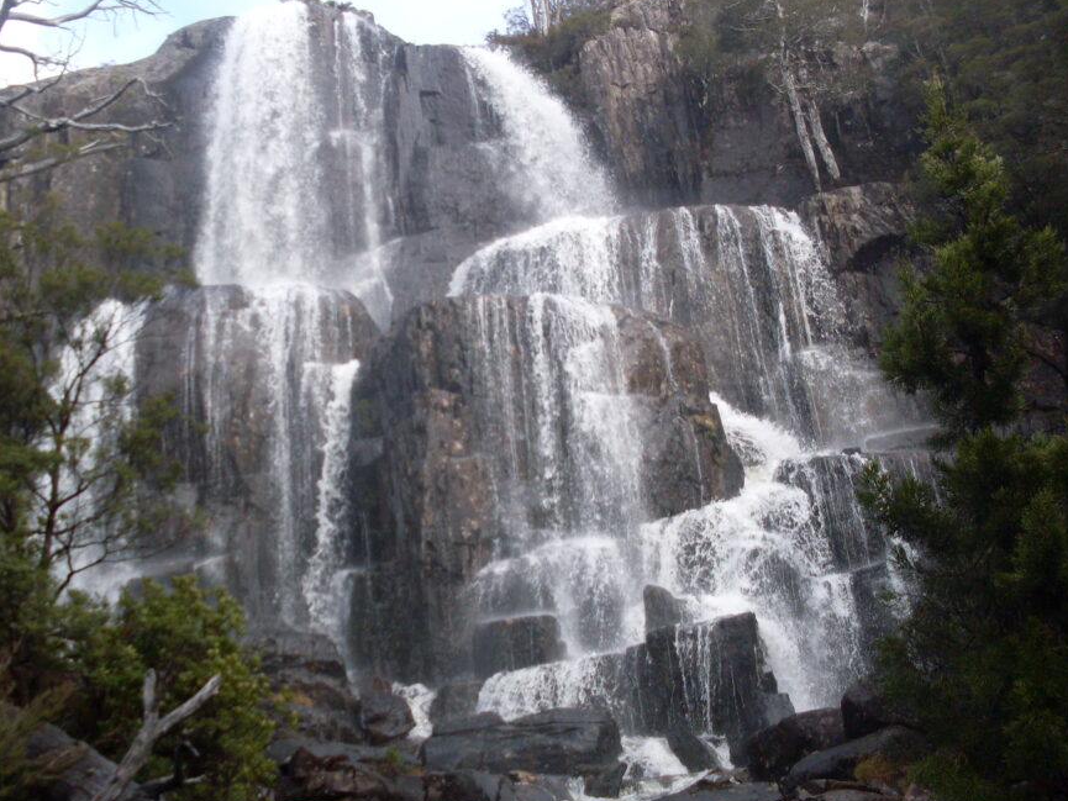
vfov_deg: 32.2
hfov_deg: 42.0
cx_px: 452
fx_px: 1389
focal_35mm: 45
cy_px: 400
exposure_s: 1/250
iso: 80
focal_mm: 6.3
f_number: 2.8
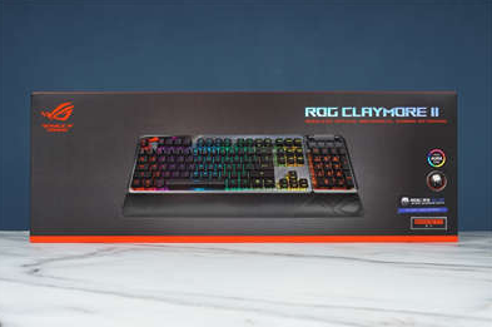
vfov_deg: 22.7
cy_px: 163
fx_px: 812
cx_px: 244
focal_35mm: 60
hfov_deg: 33.7
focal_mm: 39
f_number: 11
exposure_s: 1/160
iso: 200
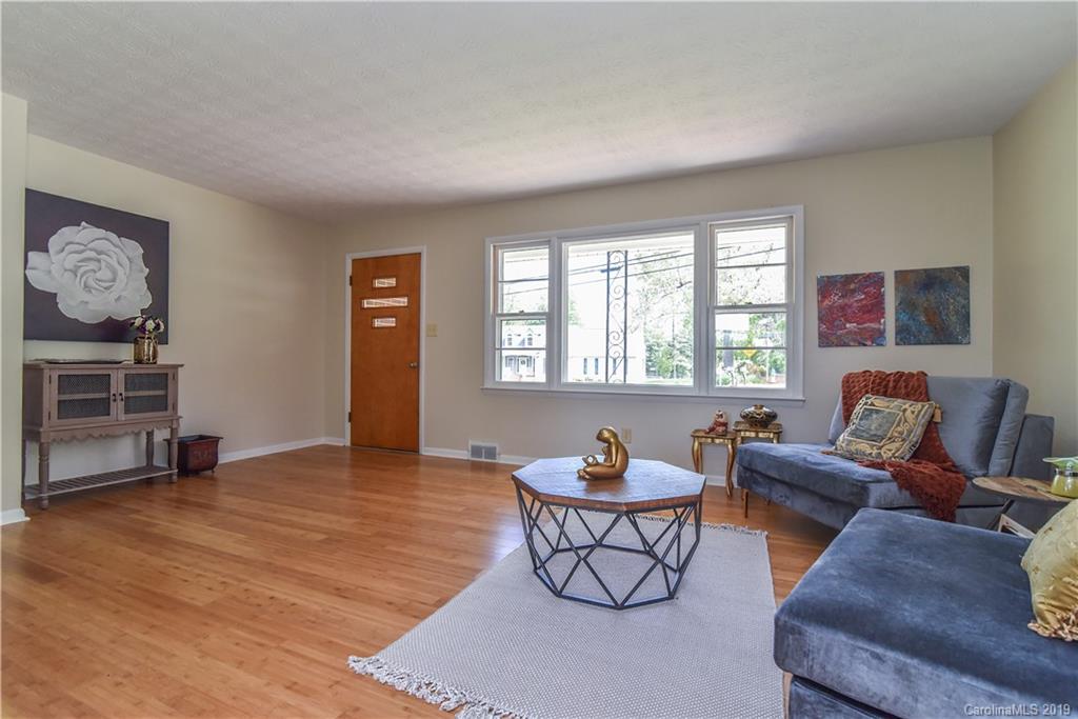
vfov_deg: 73.8
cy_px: 360
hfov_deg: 96.7
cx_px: 539
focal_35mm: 16
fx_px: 479
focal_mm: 16
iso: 1250
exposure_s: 1/160
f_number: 8
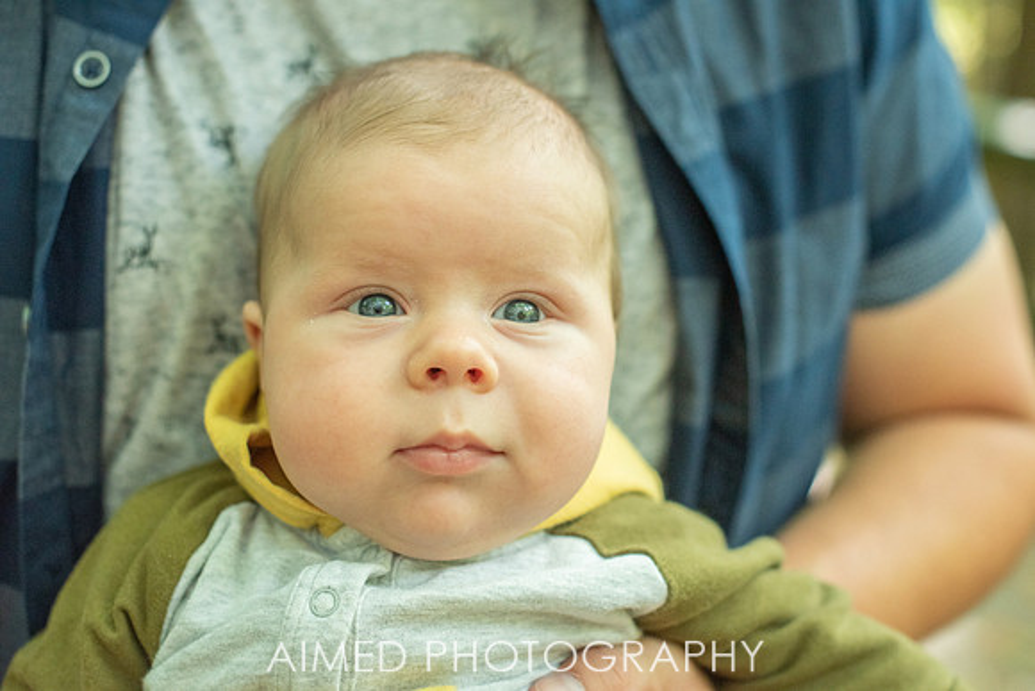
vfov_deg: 27.0
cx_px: 518
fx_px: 1438
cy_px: 346
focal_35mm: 50
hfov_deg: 39.6
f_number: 3.2
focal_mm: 50
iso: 1250
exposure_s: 1/640
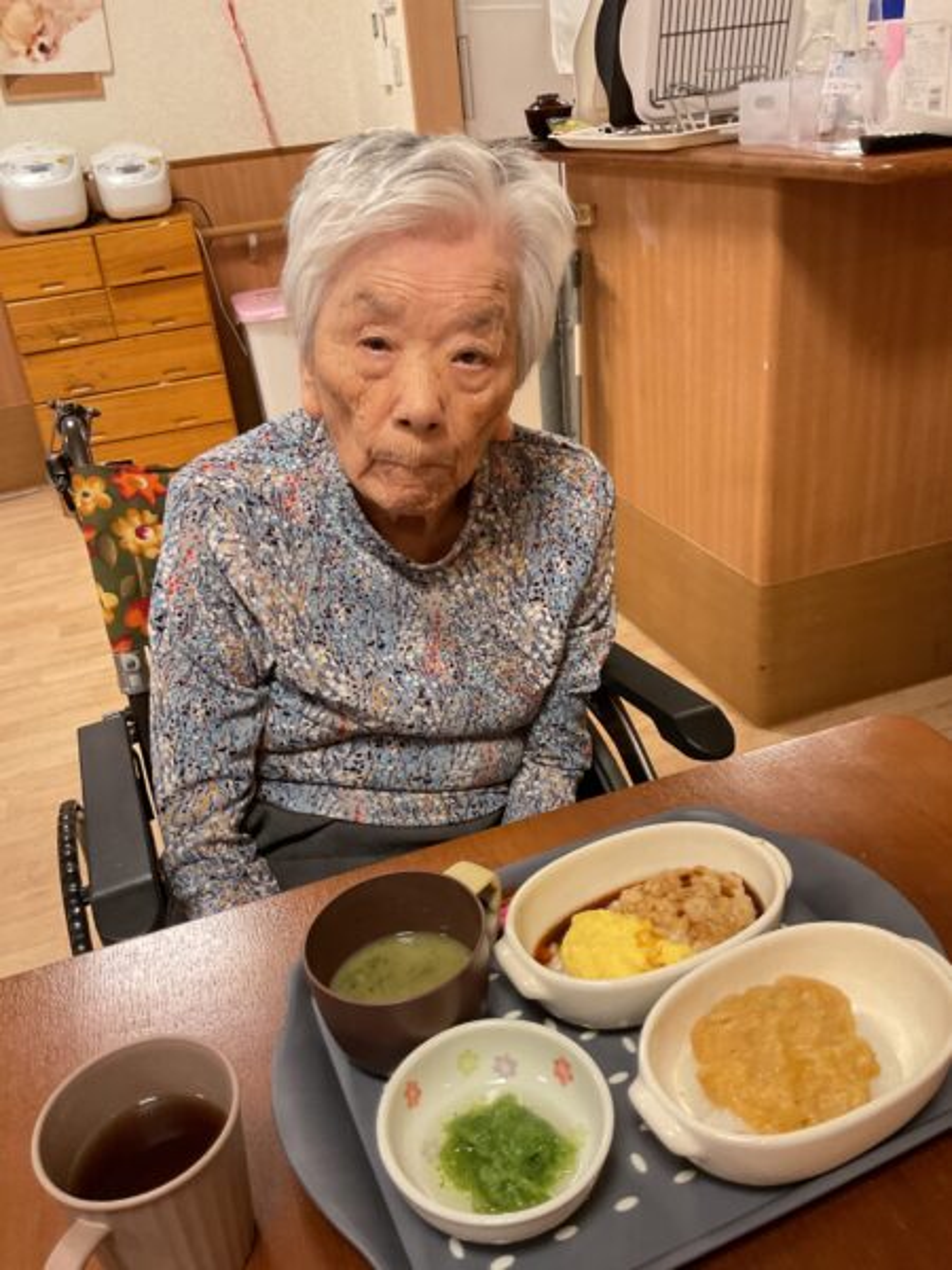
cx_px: 476
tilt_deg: -27.1
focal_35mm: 29
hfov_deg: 48.2
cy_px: 635
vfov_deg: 61.7
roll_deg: +8.0
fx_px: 1063
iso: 160
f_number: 1.8
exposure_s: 1/60
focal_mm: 3
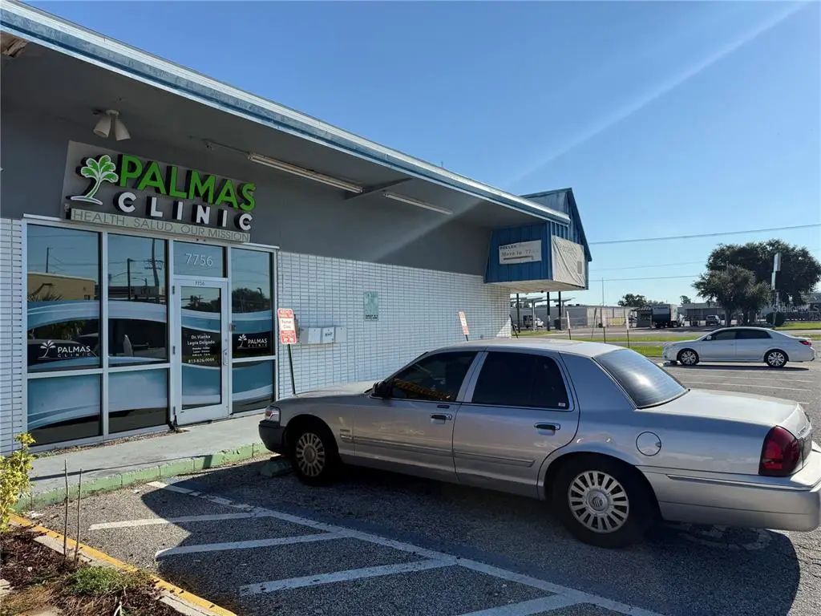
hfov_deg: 71.6
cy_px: 308
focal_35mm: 24
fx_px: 569
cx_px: 410
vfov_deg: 56.8
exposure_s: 1/5714
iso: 80
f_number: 1.78
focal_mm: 6.76
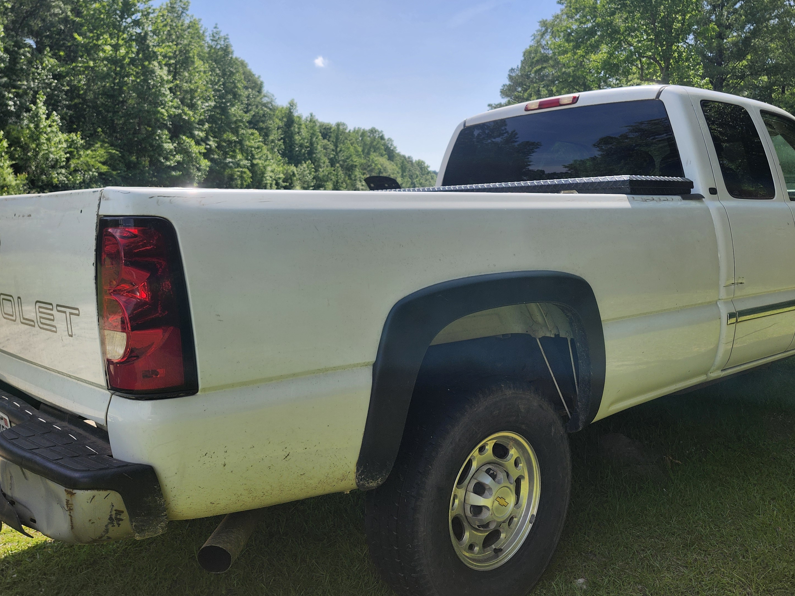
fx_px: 735
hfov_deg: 56.7
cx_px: 432
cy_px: 248
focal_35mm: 32
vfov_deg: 44.0
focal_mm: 5.54
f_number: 1.8
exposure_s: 1/1550
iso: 25
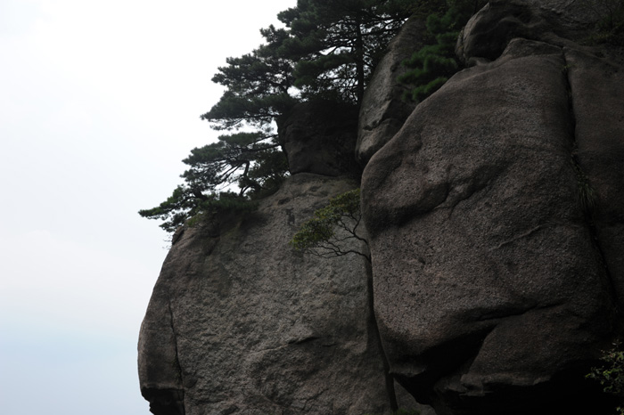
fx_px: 589
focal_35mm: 34
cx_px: 312
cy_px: 208
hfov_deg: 55.8
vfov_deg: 38.8
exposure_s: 1/200
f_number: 7.1
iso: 200
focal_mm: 34
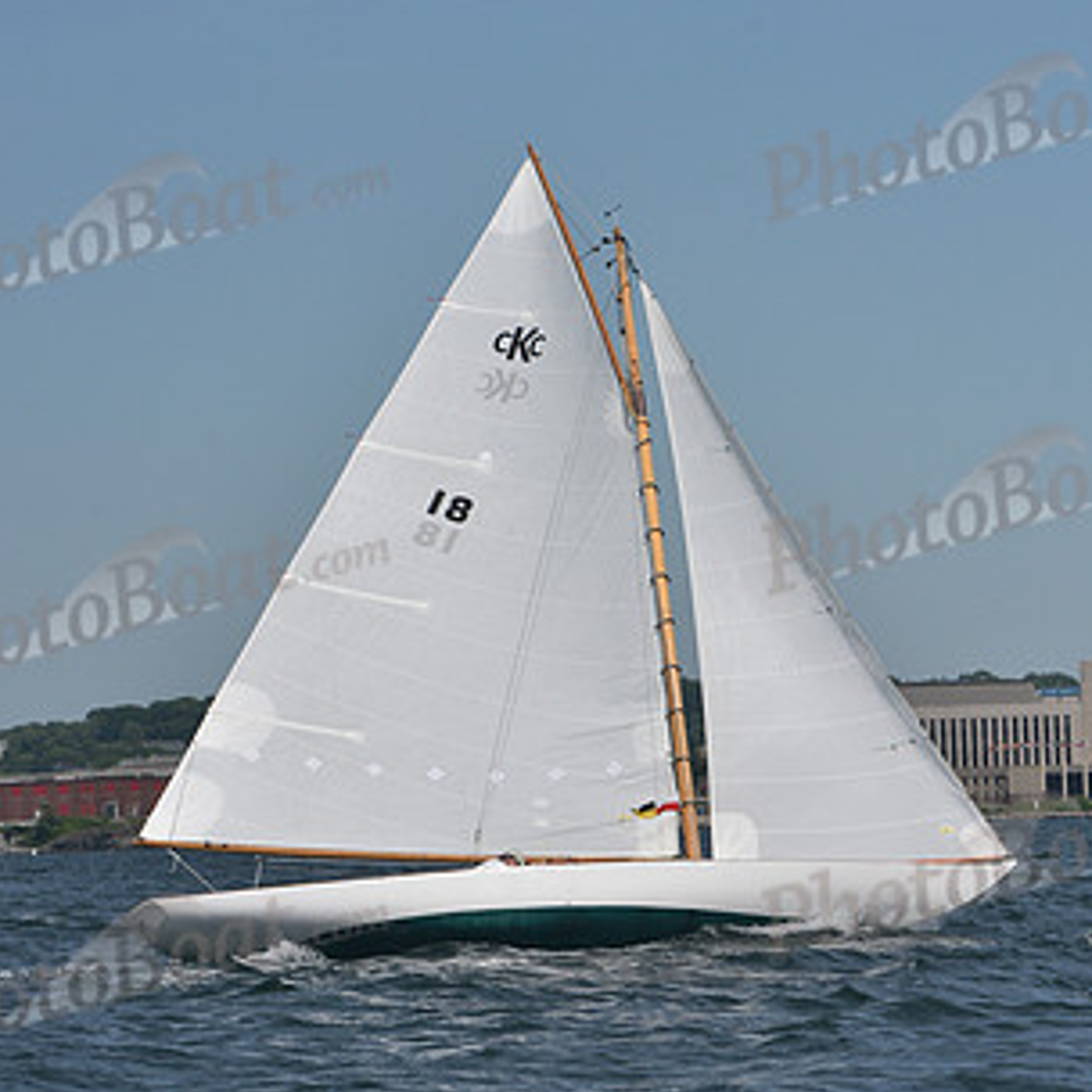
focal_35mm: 219
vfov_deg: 8.0
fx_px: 7816
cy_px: 366
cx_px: 577
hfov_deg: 8.0
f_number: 10
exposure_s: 1/800
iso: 320
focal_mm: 135
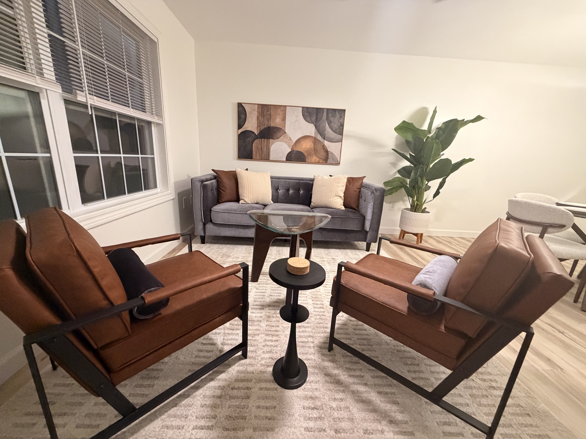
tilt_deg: -15.0
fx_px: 237
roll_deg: -2.7
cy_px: 220
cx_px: 293
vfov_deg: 85.7
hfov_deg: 102.1
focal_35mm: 14
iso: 500
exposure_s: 1/60
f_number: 2.2
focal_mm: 2.22
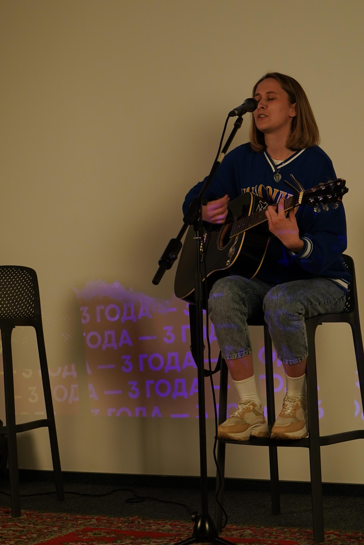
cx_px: 186
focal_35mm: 80
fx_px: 1213
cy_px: 202
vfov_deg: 25.3
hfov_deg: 17.1
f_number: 4
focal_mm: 48
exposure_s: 1/160
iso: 800
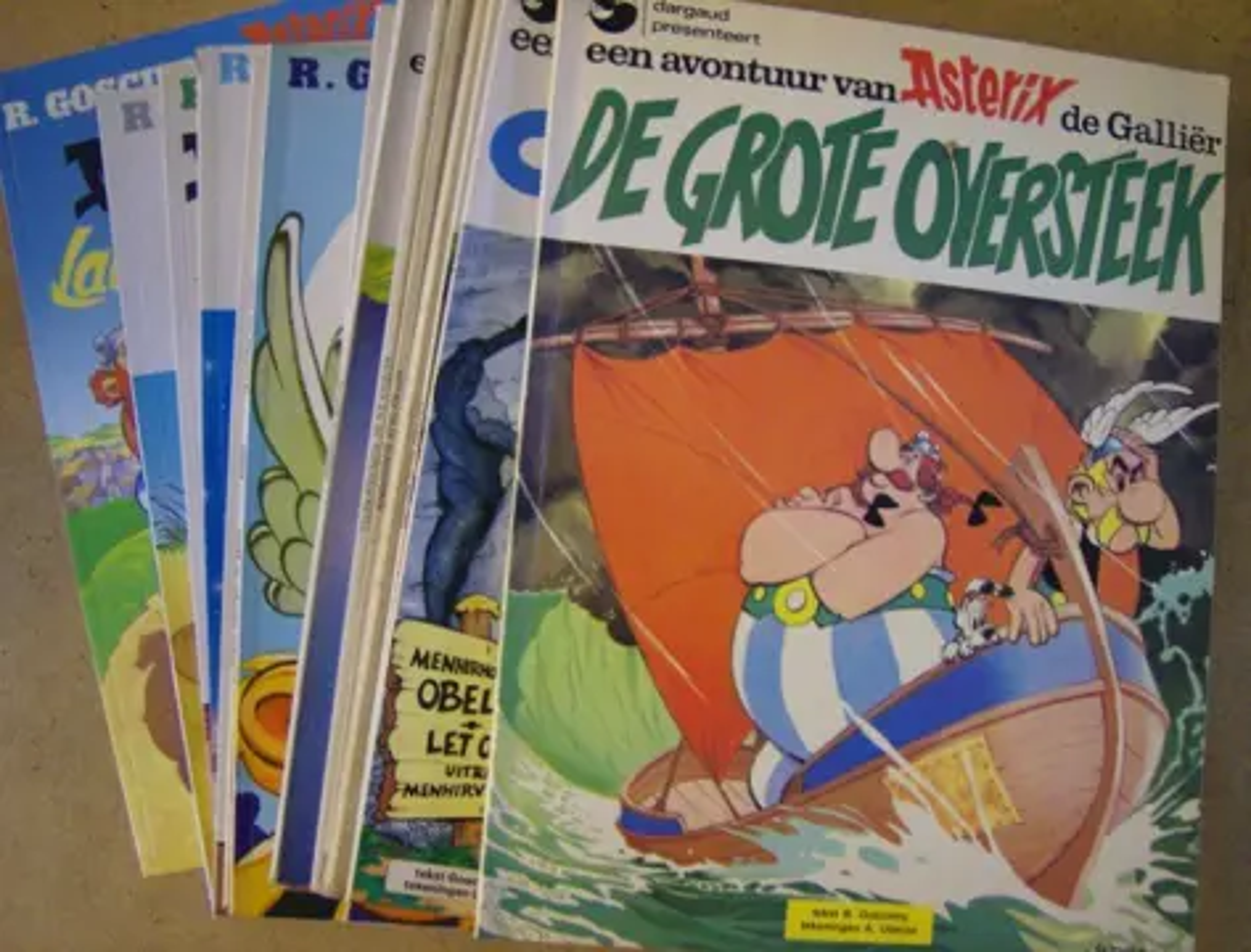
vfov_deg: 40.0
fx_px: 1308
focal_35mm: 36
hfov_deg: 51.1
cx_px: 626
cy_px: 476
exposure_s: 1/25.1
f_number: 2.8
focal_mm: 6
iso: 200
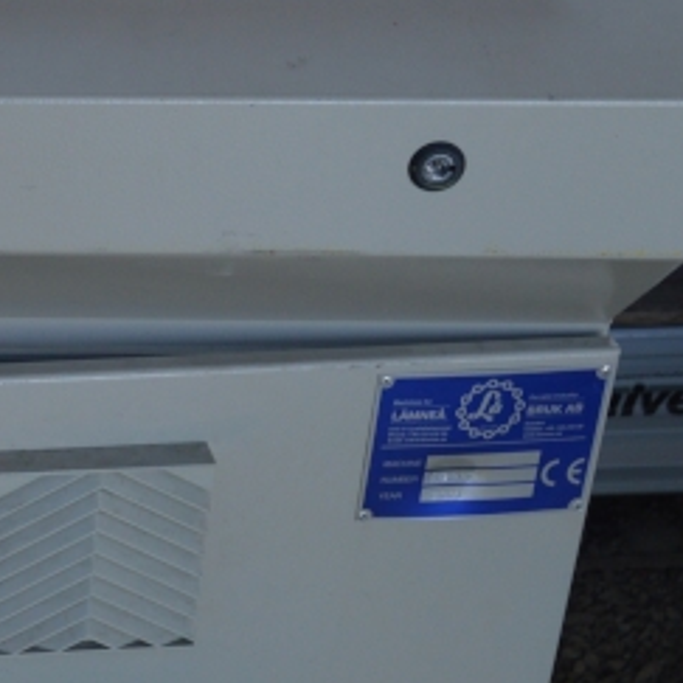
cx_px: -455
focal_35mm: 105
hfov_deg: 14.9
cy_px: 319
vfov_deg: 16.6
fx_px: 2344
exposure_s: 1/125
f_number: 5.6
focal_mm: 20
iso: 320
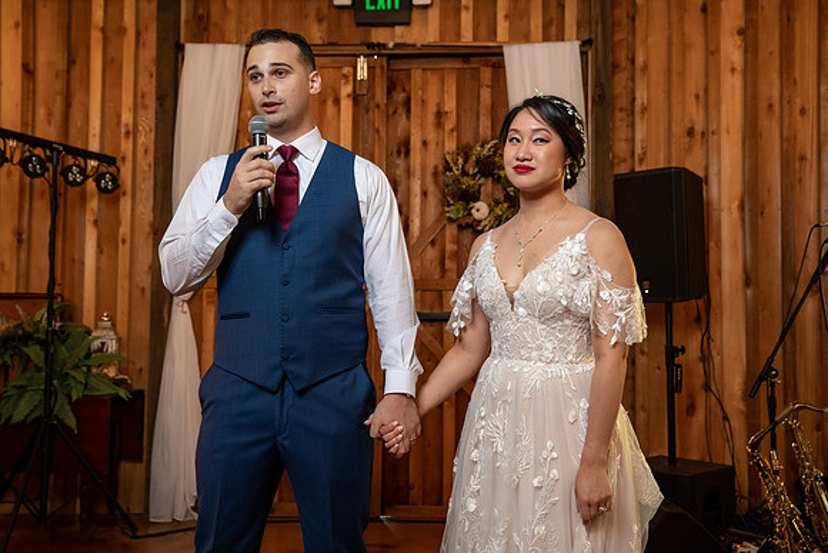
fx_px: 899
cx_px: 414
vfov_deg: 34.2
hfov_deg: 49.5
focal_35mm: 39
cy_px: 276
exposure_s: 1/100
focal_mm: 37
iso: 2000
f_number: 4
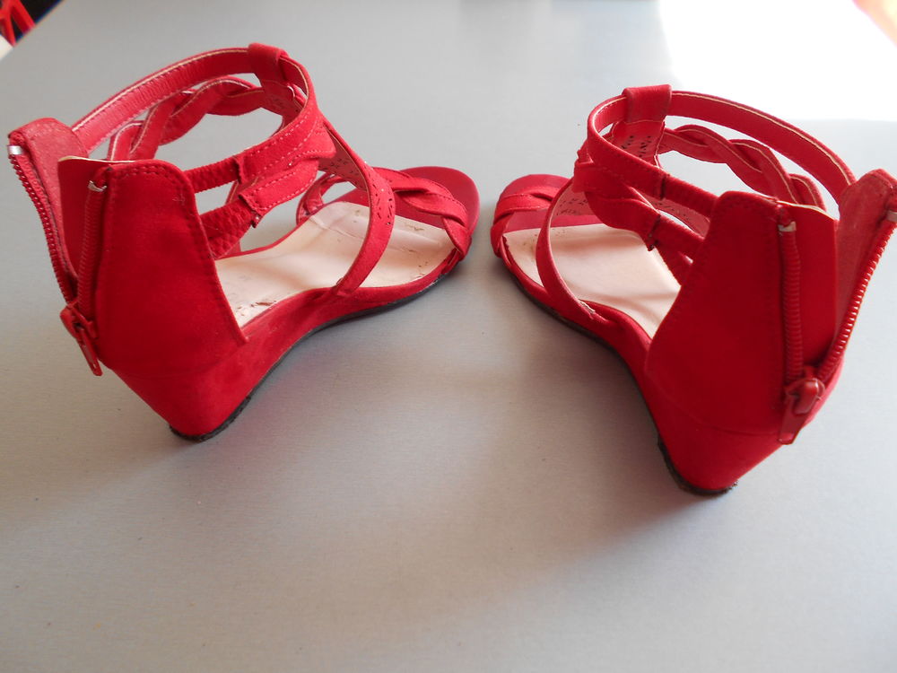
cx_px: 448
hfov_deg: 67.3
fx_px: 674
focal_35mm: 26
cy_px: 336
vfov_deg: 53.1
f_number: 3.2
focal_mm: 4.6
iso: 110
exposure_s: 1/30
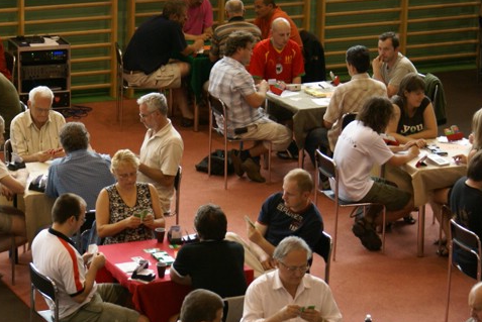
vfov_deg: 8.9
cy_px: 215
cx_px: 167
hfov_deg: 13.3
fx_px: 2064
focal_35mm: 154
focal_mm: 70
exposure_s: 1/60
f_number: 5.6
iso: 400
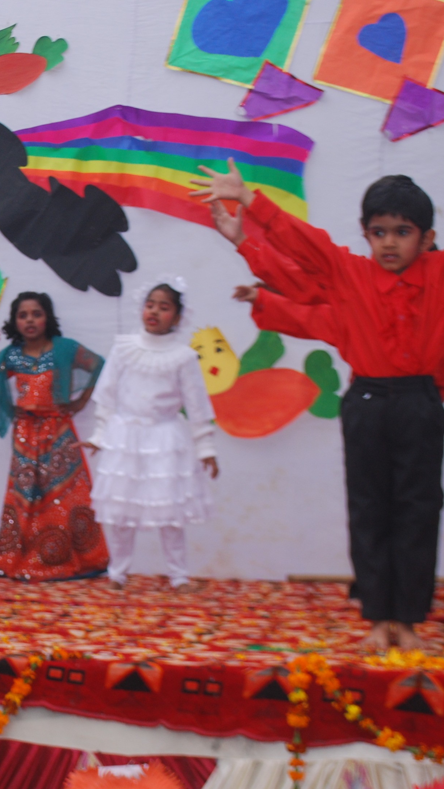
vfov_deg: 22.4
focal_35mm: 95
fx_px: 1989
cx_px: -206
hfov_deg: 12.2
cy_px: 459
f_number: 6.3
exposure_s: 1/125
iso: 200
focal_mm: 34
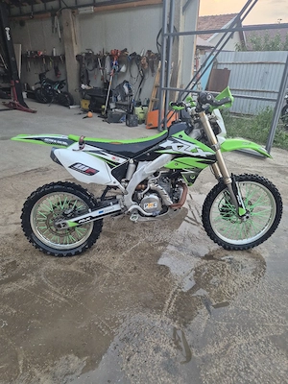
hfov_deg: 58.9
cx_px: 144
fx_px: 255
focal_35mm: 23
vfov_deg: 73.9
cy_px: 192
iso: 250
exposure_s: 1/182
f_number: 1.8
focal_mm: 5.4
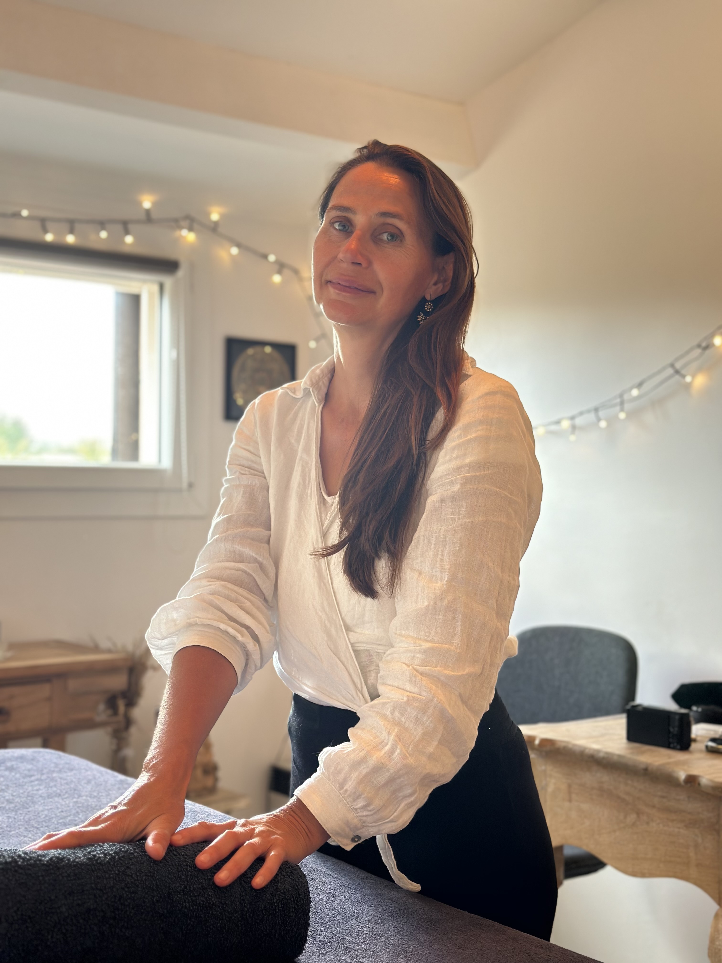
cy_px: 482
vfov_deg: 39.7
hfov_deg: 30.3
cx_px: 361
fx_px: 1335
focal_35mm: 48
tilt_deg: +0.1
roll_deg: -0.8
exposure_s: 1/50
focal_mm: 6.86
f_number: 1.78
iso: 100
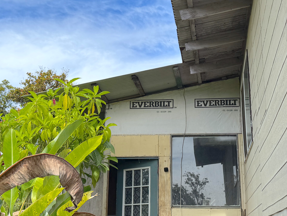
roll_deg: -0.7
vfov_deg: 25.2
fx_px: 481
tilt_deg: +15.9
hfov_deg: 33.2
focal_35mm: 58
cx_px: 154
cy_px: 87
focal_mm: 6.76
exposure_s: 1/4049
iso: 80
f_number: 1.78
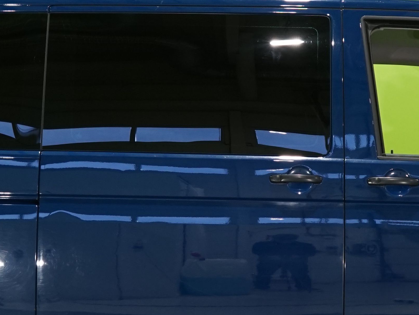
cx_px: 252
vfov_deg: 11.8
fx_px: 1525
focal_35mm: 126
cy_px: 157
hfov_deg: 15.6
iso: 800
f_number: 5.6
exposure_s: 1/30
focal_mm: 35
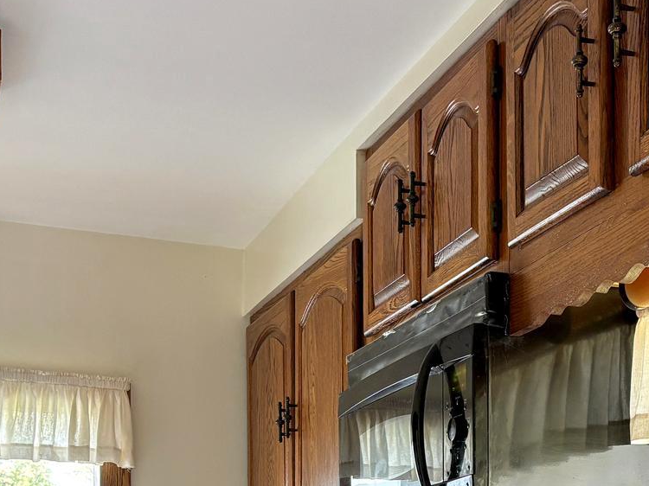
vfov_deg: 19.3
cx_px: 365
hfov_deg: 27.4
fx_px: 1331
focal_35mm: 71
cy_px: 612
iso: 125
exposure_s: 1/121
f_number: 1.6
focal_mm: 5.96
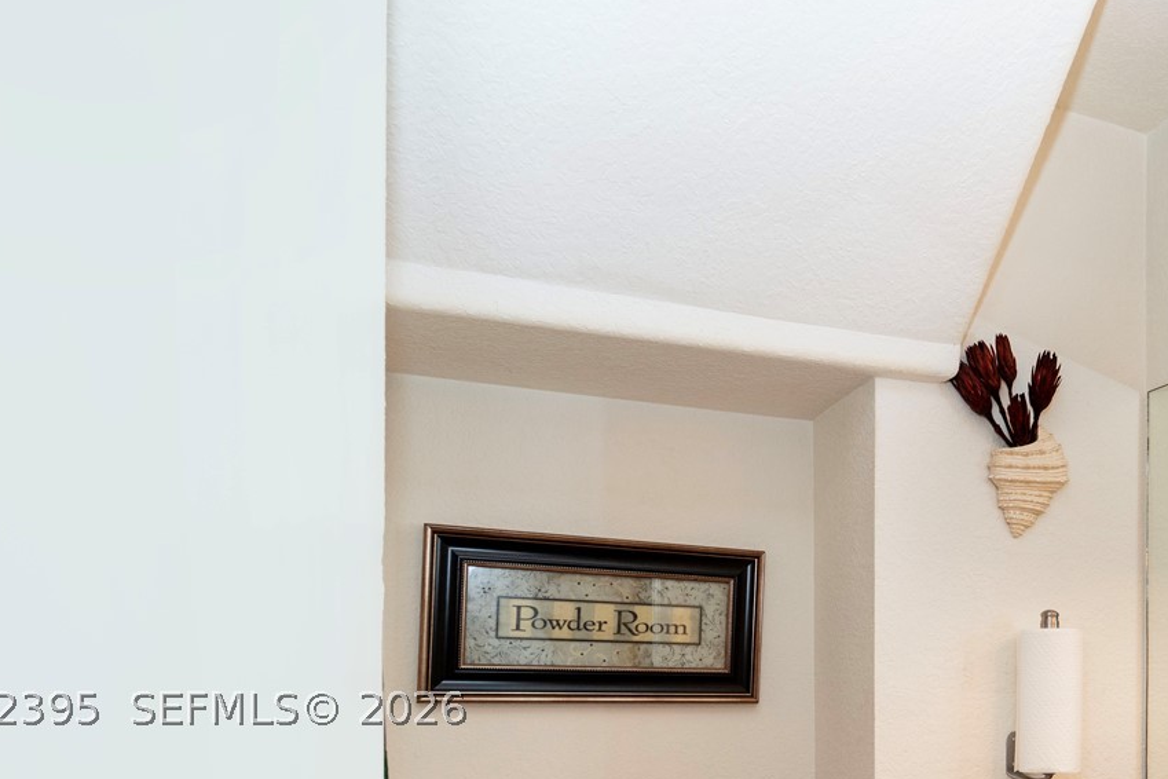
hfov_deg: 58.0
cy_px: 705
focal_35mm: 28
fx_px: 908
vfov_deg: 42.5
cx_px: 1006
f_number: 3.5
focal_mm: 14
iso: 1000
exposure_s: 1/160
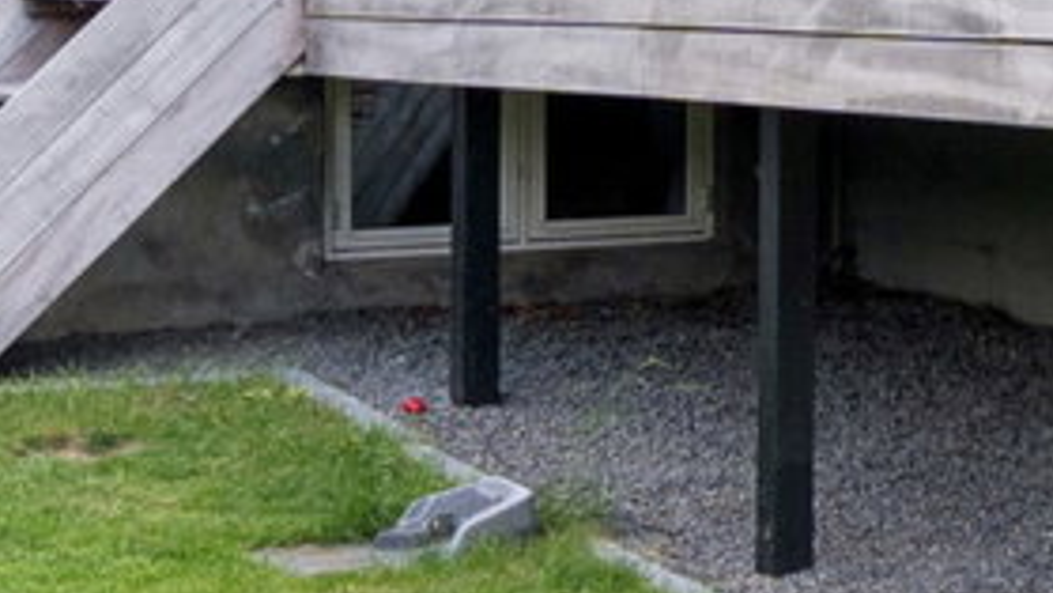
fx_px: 3770
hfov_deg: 14.3
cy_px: -761
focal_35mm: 135
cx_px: 1808
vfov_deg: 8.3
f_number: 8
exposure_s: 1/80
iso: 200
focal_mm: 15
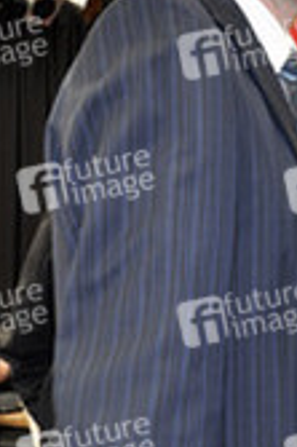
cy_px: 115
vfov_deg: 20.9
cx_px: 549
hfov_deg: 12.7
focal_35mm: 97
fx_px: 1203
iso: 400
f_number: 6.3
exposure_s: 1/200
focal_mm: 24
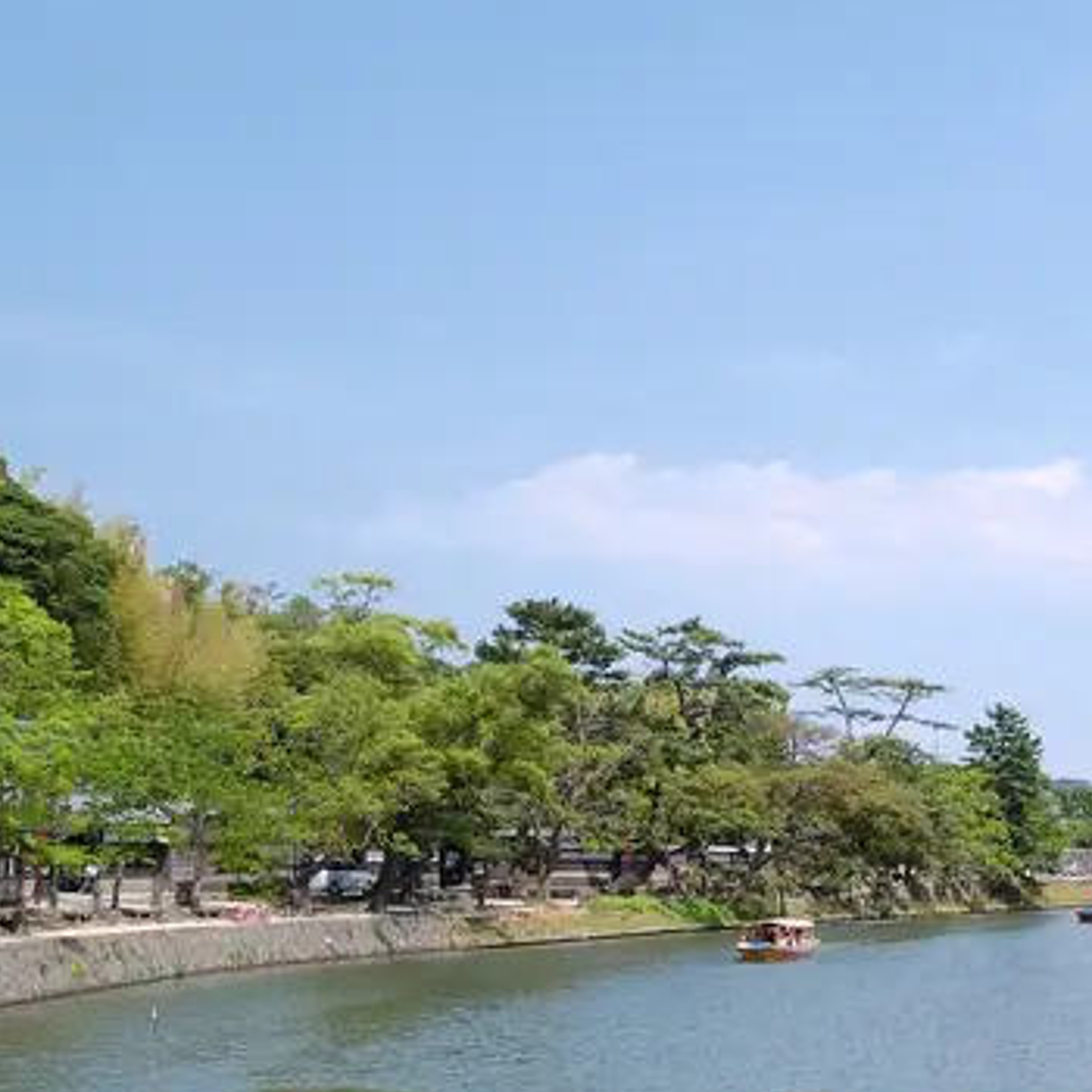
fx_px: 2390
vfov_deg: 25.6
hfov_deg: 24.1
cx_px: 1195
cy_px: 721
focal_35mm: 67
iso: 200
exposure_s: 1/250
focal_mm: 23
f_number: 8
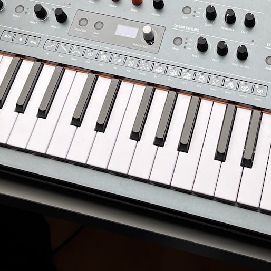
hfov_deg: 25.5
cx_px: 187
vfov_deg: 24.3
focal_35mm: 67
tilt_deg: -48.4
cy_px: -14
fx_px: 593
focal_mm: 5.1
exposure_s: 1/358
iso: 50
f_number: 1.6
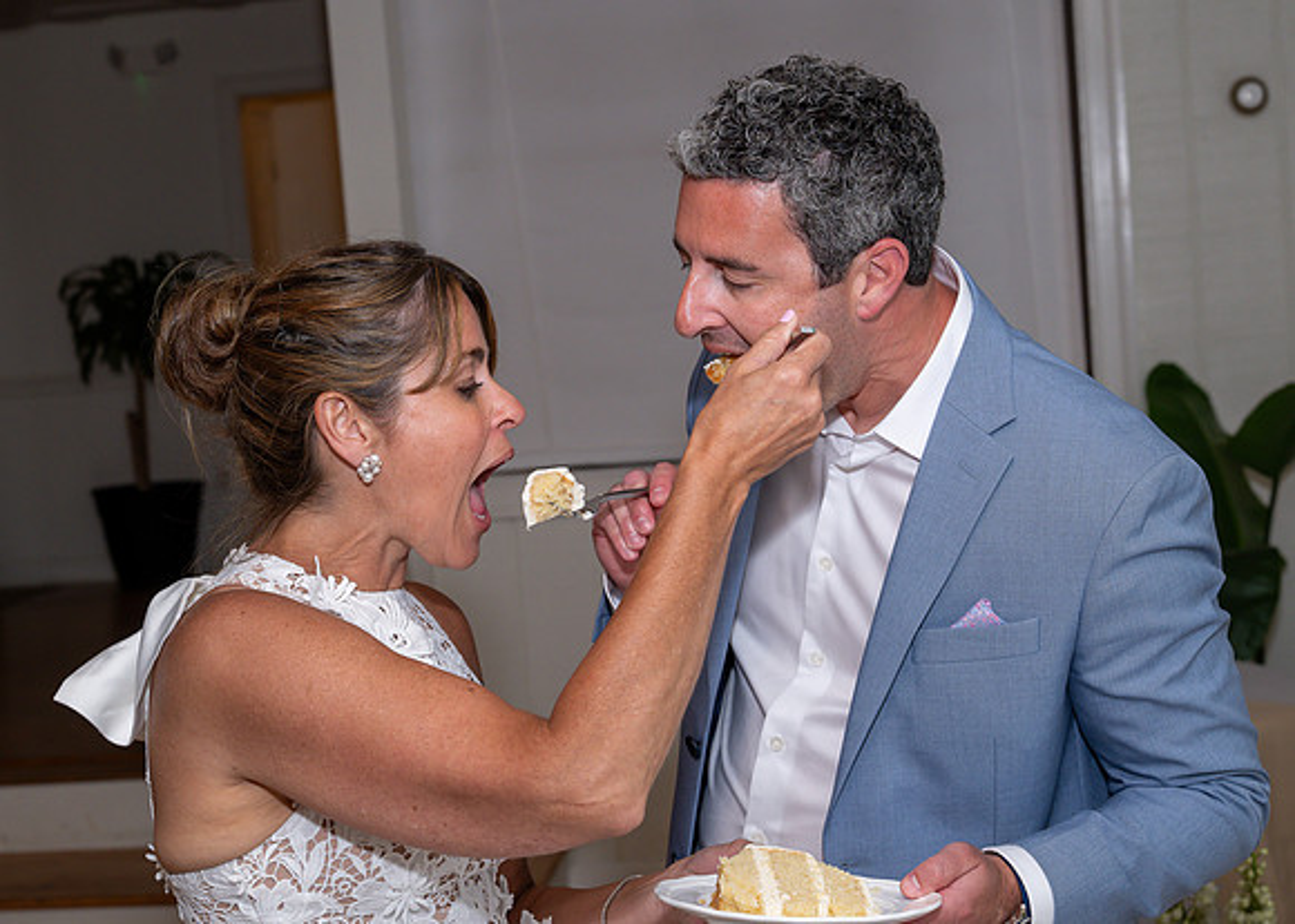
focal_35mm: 62
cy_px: 447
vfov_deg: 23.0
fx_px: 2267
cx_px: 605
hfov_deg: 31.9
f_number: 7.1
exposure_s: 1/250
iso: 500
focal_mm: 57
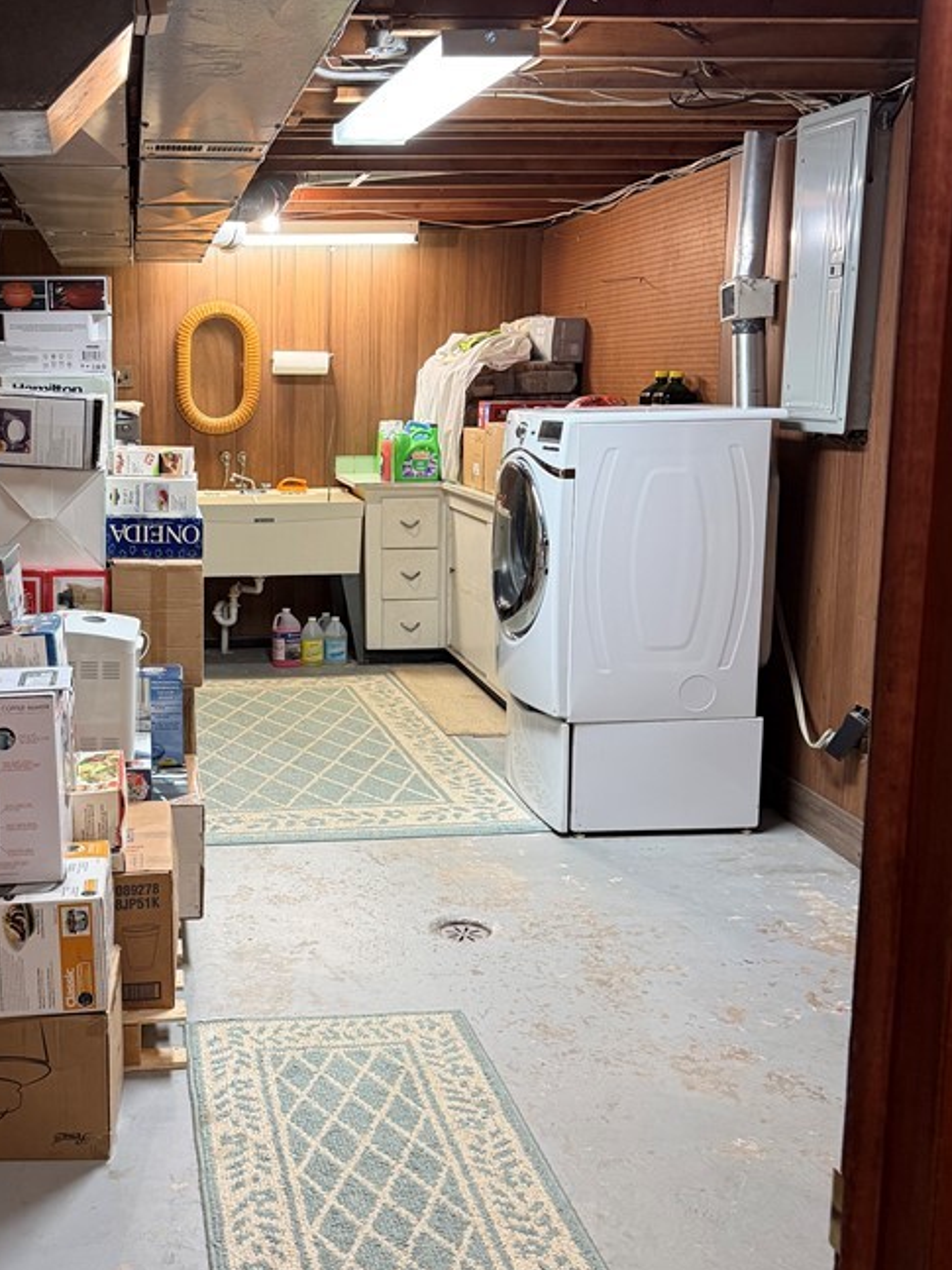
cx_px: 230
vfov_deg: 49.0
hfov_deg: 36.8
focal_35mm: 38
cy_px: 620
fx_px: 1394
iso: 250
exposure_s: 1/60
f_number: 1.78
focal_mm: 6.76
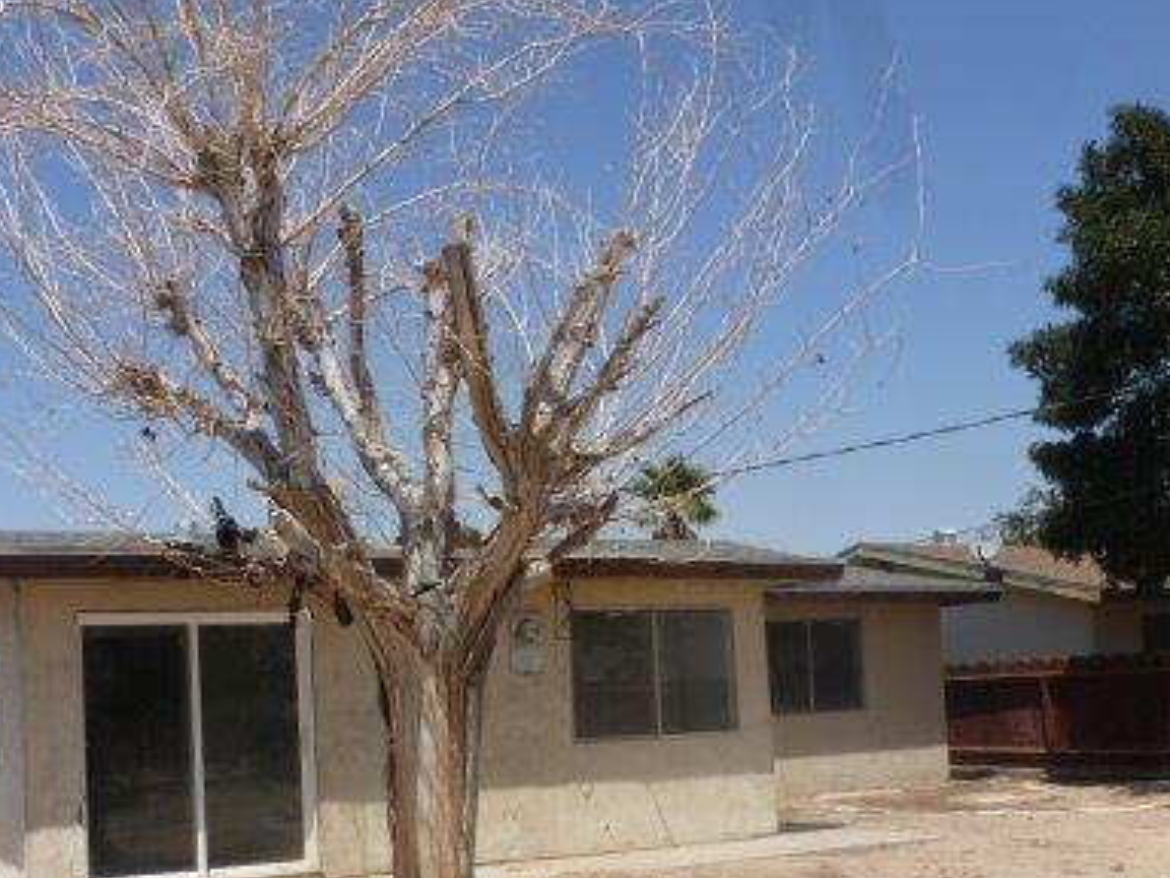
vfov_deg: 35.4
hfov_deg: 46.2
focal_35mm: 40
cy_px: 625
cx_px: 402
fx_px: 1352
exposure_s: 1/400
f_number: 5.6
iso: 100
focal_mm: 4.3
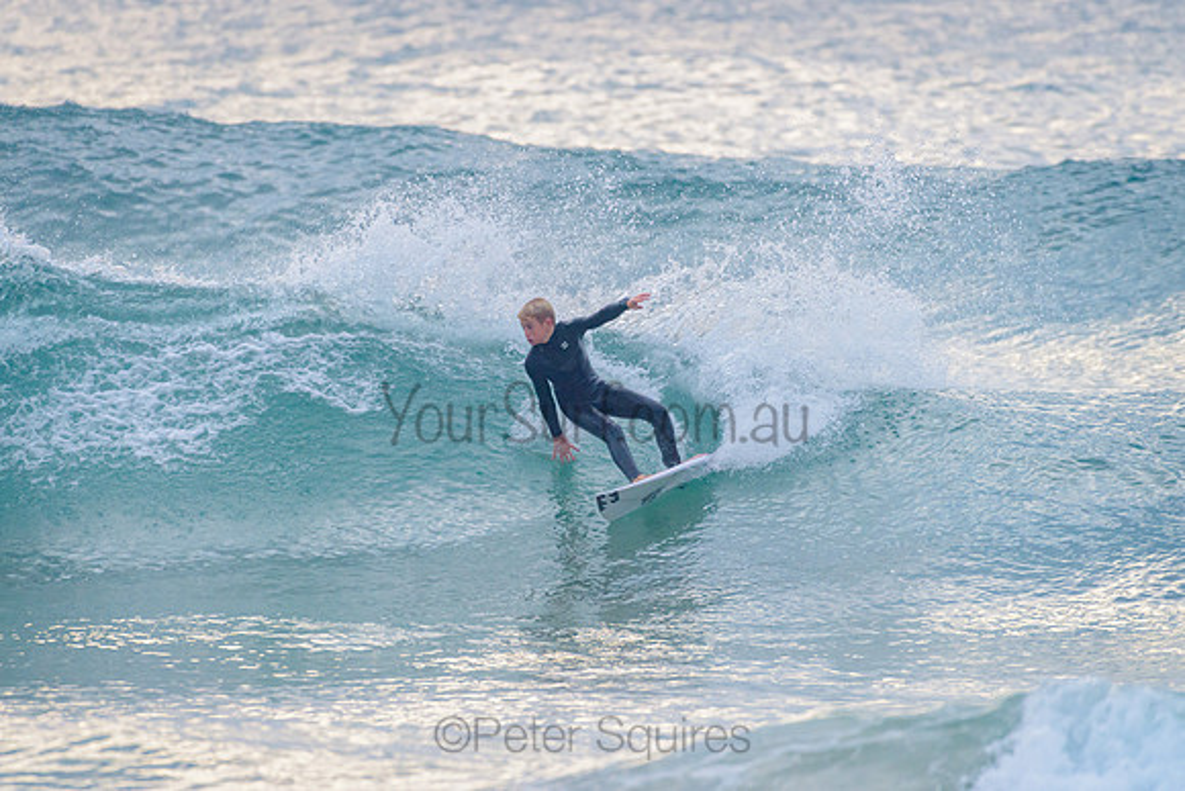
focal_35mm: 613
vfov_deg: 2.2
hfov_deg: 3.4
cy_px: 388
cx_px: 574
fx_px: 20186
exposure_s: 1/1250
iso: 720
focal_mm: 500
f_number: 5.6
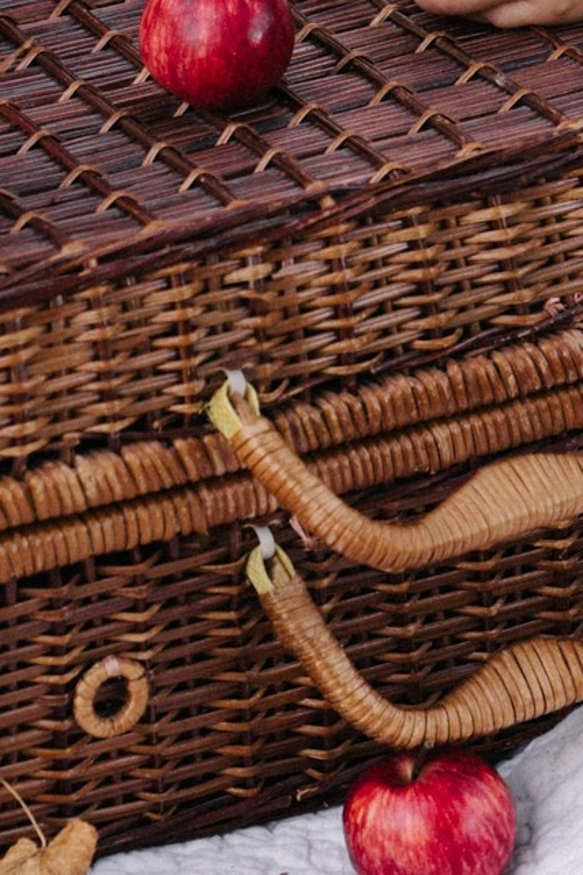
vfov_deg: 4.4
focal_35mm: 463
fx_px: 11258
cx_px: 740
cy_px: -759
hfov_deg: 3.0
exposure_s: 1/250
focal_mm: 85
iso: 320
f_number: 3.2
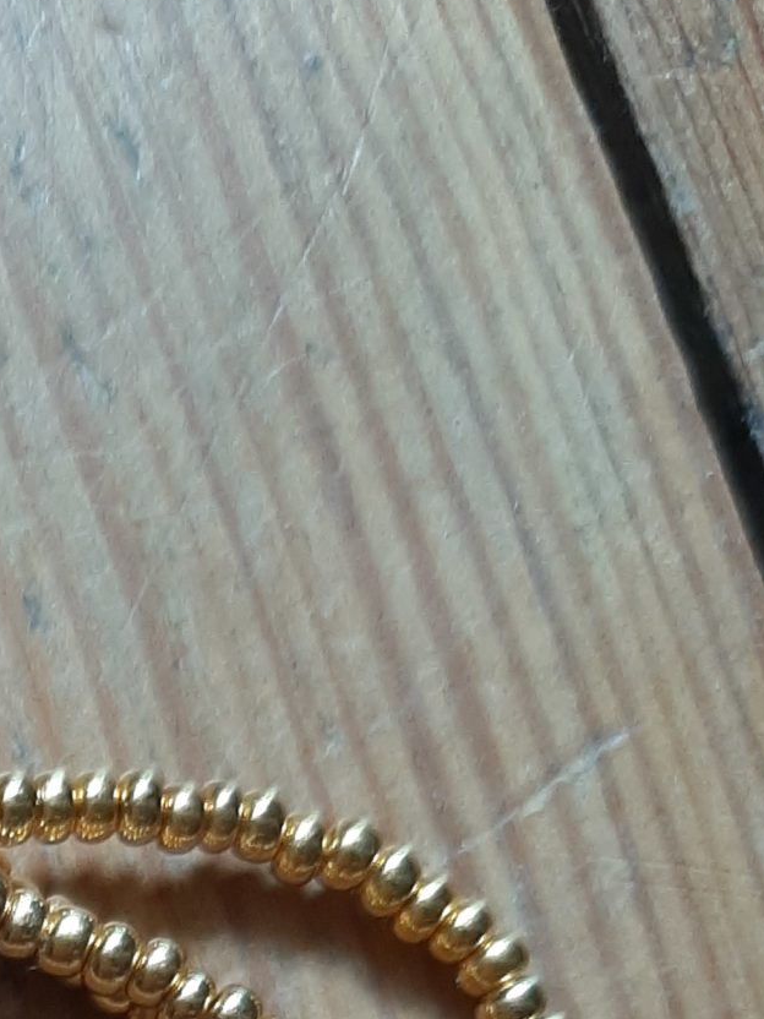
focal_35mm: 80
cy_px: 1510
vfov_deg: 20.9
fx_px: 2354
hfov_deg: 17.0
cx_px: -317
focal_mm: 3.93
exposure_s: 1/50
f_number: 1.7
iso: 80
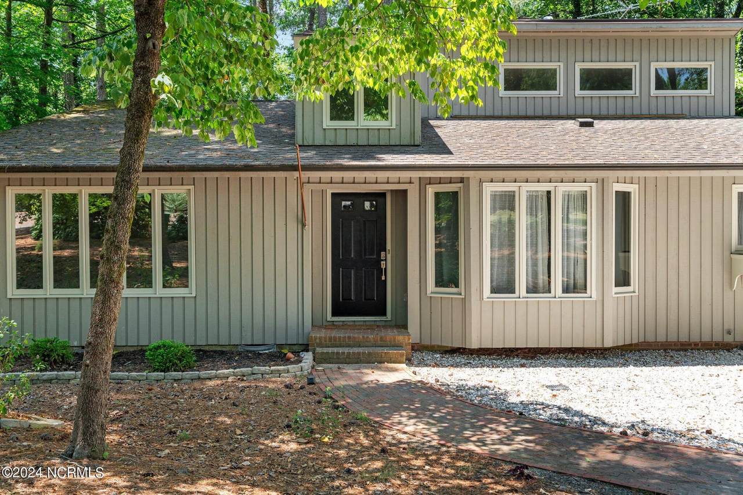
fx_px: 681
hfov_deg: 57.2
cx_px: 372
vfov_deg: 40.0
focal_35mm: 33
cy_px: 248
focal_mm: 33
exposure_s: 1/60
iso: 400
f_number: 8
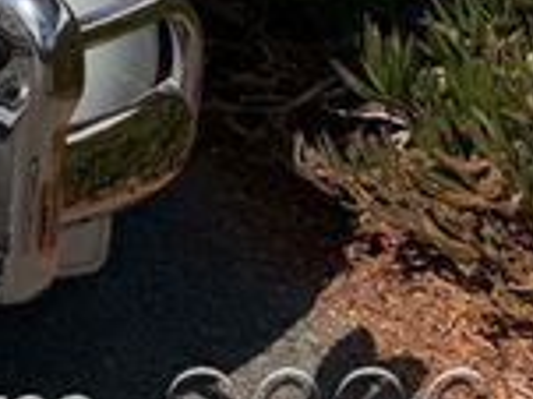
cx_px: -522
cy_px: -332
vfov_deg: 13.0
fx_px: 1569
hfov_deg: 15.5
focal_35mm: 102
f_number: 1.78
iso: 80
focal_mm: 6.76
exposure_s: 1/14286
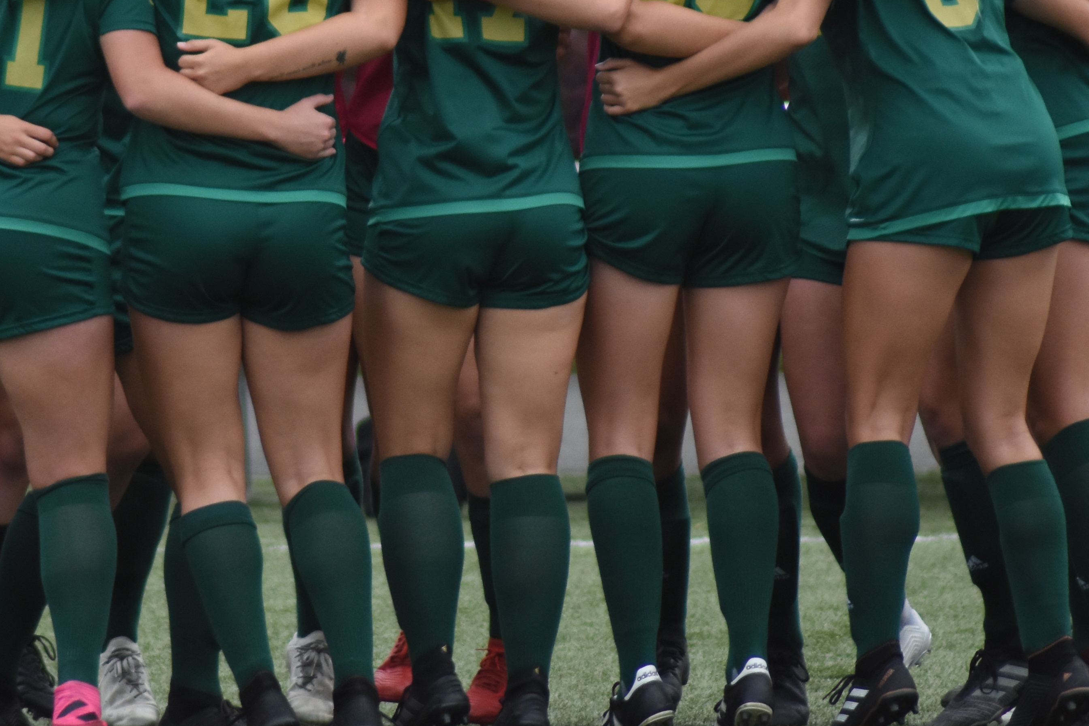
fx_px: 30427
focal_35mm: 1006
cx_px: 275
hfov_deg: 2.1
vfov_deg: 1.4
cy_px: 62
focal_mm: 300
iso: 800
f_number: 5.6
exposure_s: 1/1600
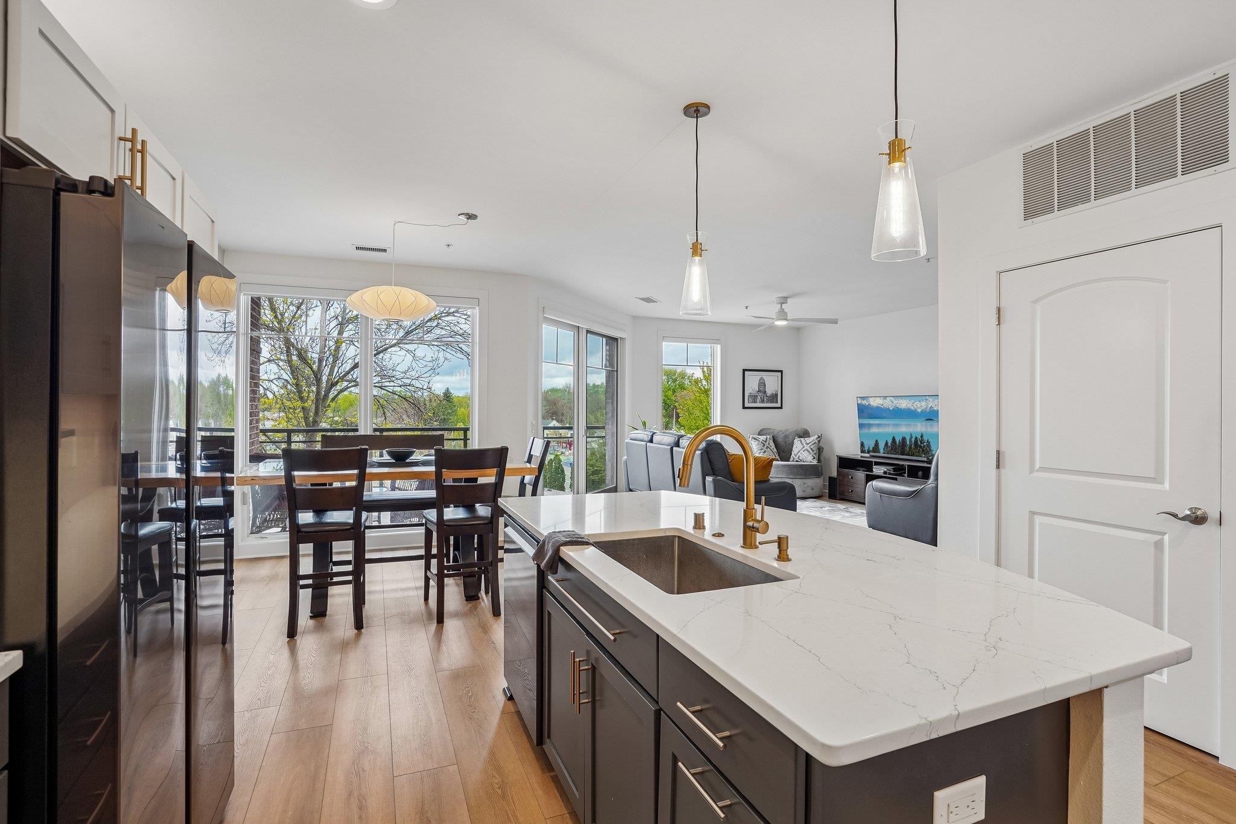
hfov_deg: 96.7
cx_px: 618
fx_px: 549
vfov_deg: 73.7
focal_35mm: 16
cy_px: 412
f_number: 8
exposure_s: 1/30
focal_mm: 16
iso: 320
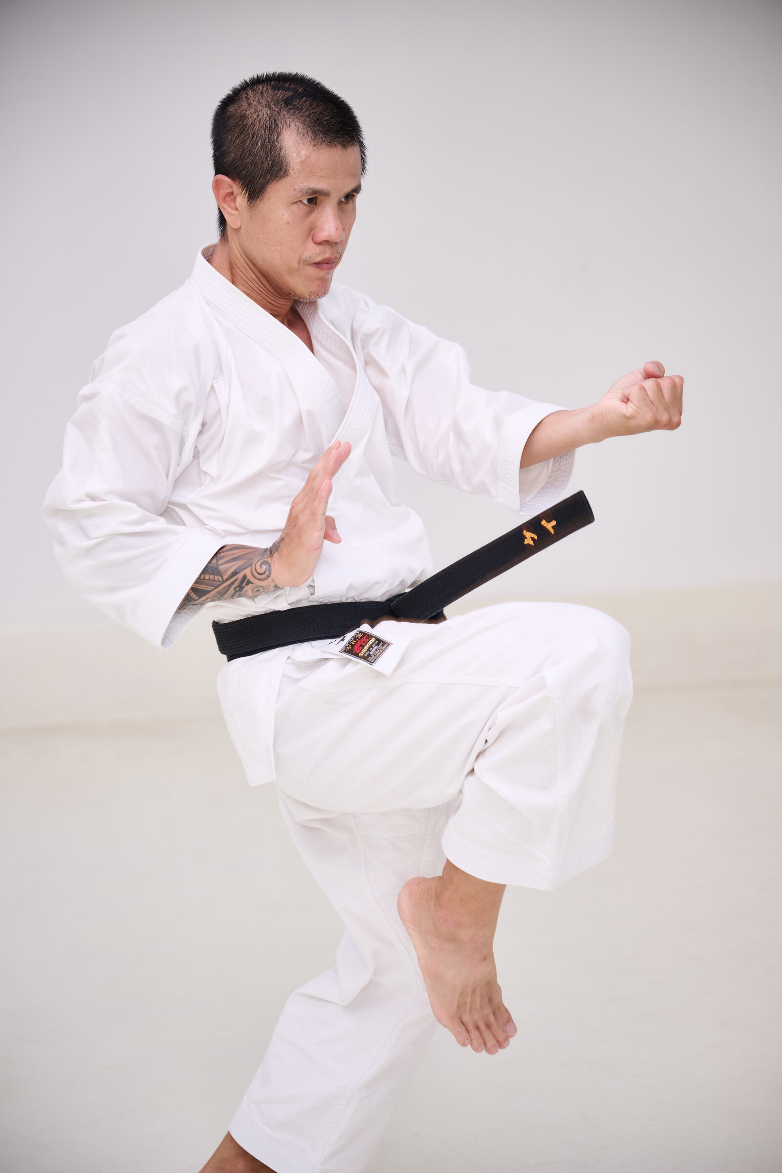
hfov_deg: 19.5
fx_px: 2281
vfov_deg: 28.8
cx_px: 391
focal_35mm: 70
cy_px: 586
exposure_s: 1/80
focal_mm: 70
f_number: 2.8
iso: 100
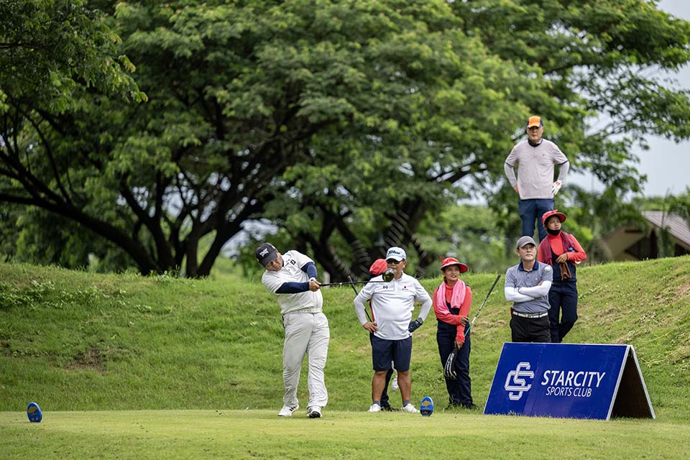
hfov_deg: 12.8
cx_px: 345
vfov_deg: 8.6
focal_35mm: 160
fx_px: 3066
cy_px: 230
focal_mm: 160
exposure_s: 1/3200
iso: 640
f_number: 2.8
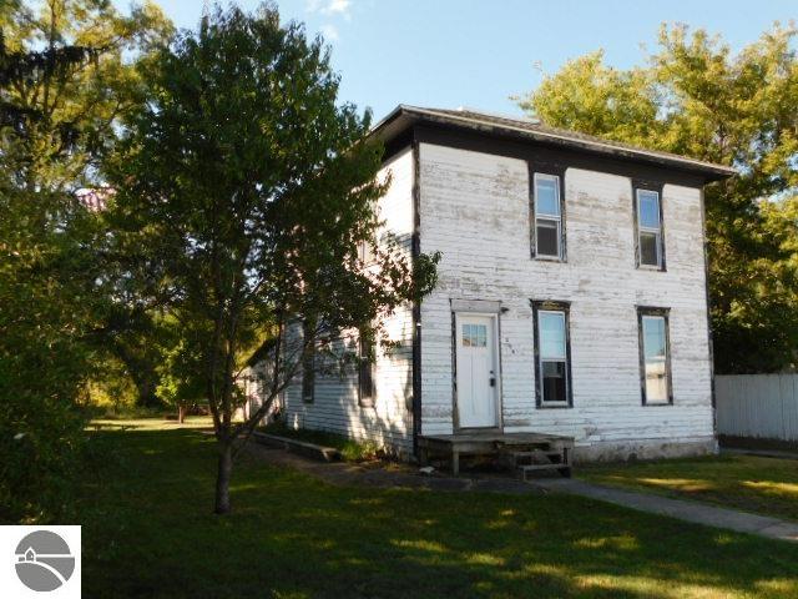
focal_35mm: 30
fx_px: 692
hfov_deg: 60.0
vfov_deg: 46.8
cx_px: 399
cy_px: 300
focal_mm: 5.3
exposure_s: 1/400
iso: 125
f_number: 3.2
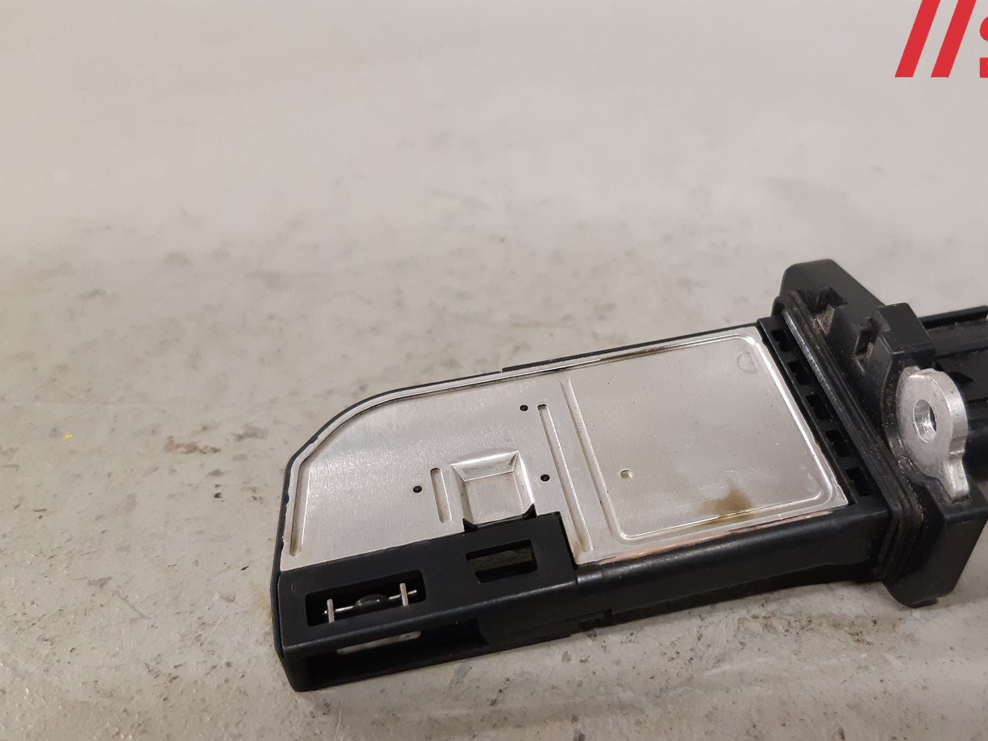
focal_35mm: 34
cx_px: 636
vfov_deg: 41.6
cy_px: 455
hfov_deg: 53.2
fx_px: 971
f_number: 1.7
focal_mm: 3.93
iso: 250
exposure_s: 1/50
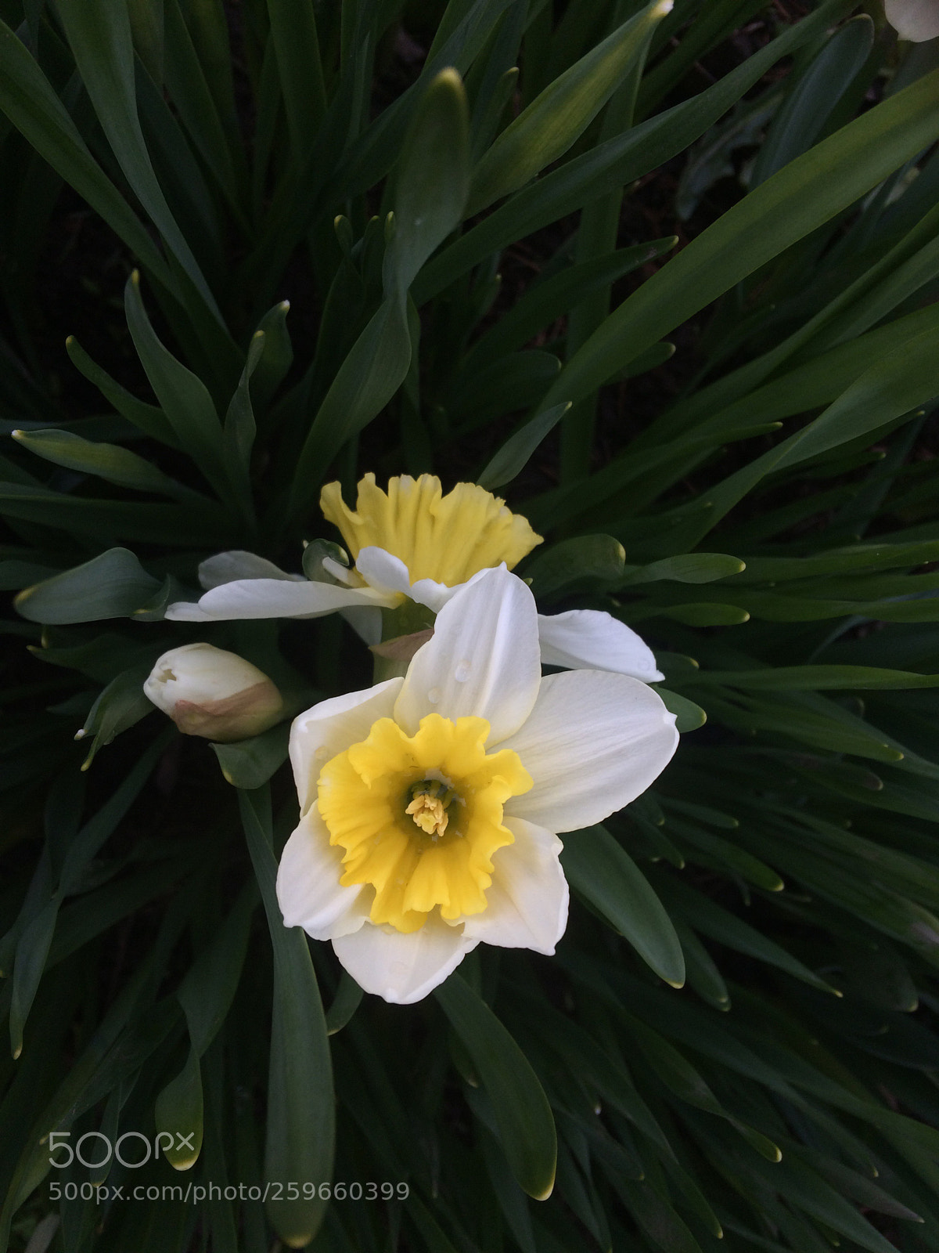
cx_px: 470
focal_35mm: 29
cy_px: 626
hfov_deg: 48.2
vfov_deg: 61.7
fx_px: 1049
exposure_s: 1/299
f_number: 2.2
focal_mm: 4.15
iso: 32
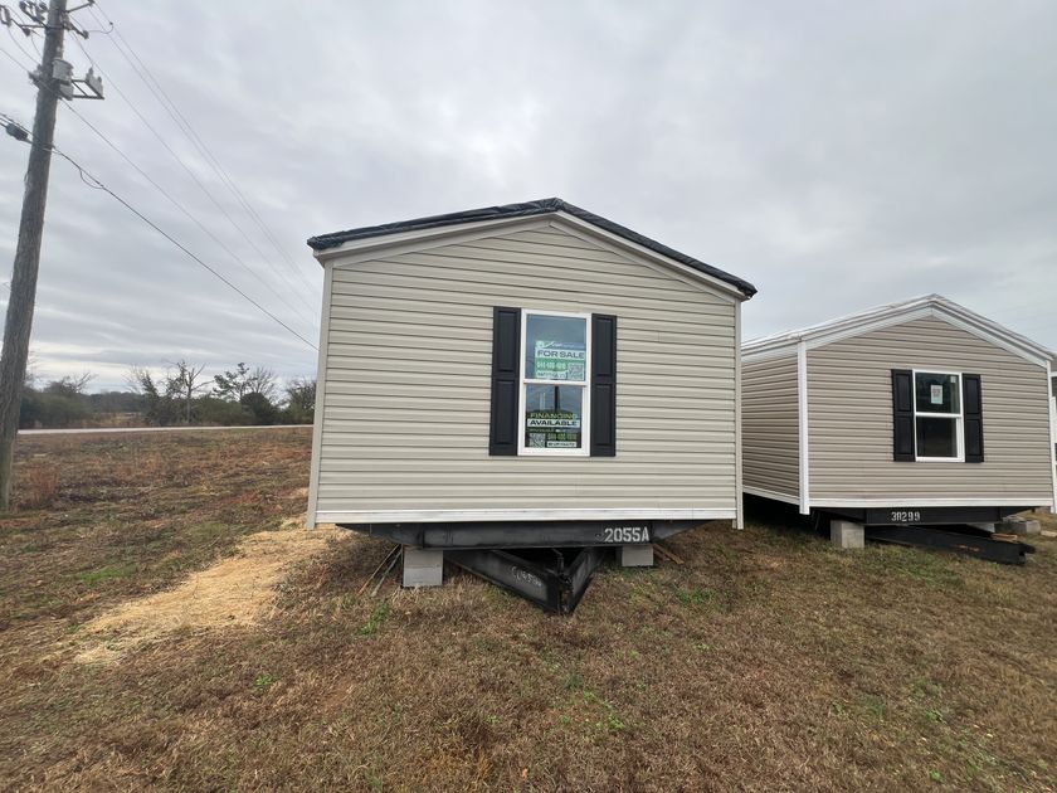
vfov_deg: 89.9
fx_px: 397
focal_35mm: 13
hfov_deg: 106.2
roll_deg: -0.7
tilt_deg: +2.2
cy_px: 396
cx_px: 528
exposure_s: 1/177
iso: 32
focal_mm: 1.57
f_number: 1.8
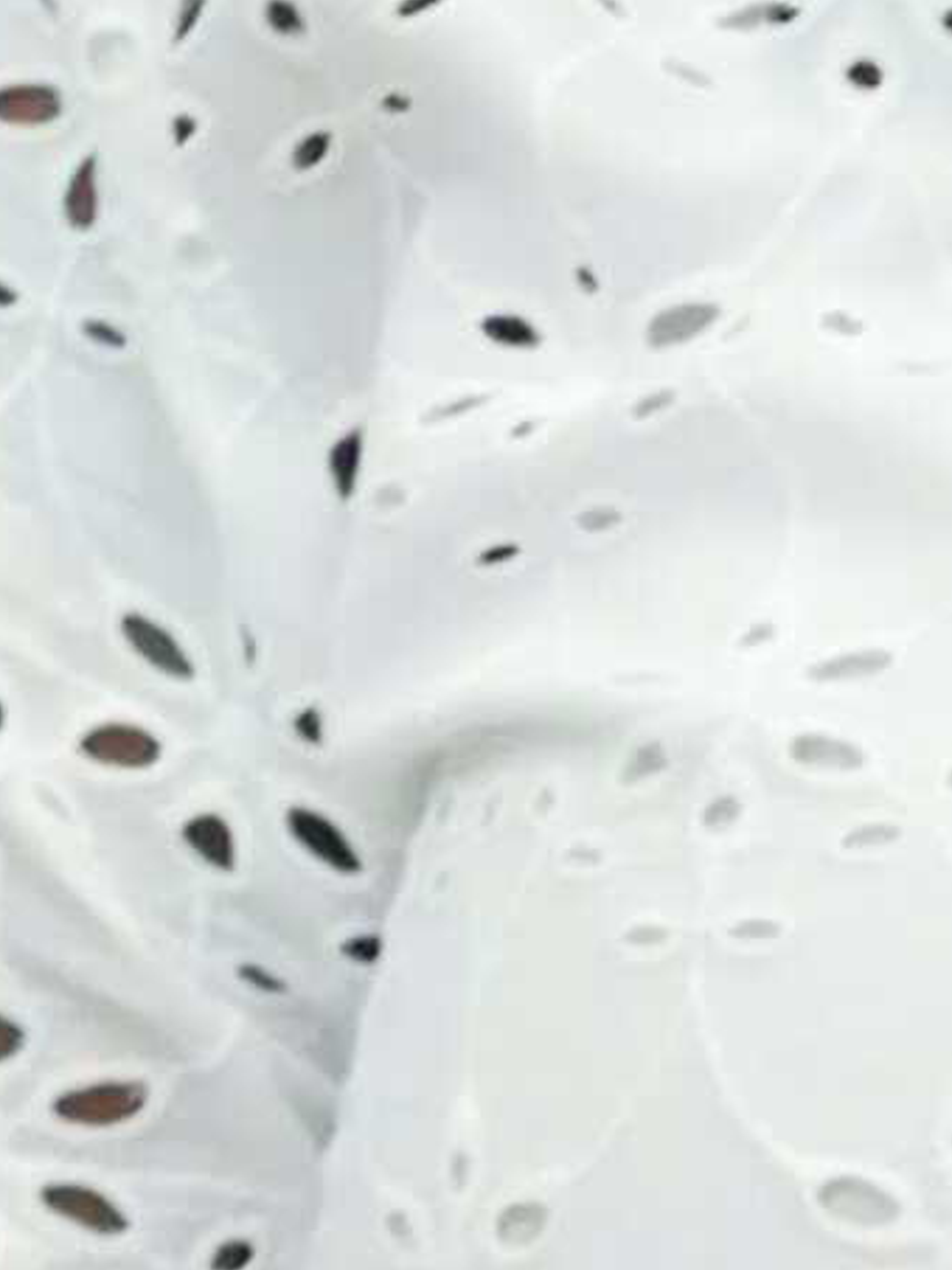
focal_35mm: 459
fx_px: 16831
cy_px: -2006
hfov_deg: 3.2
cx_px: 2120
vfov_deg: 4.2
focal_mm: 5.58
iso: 100
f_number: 1.8
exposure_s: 1/100
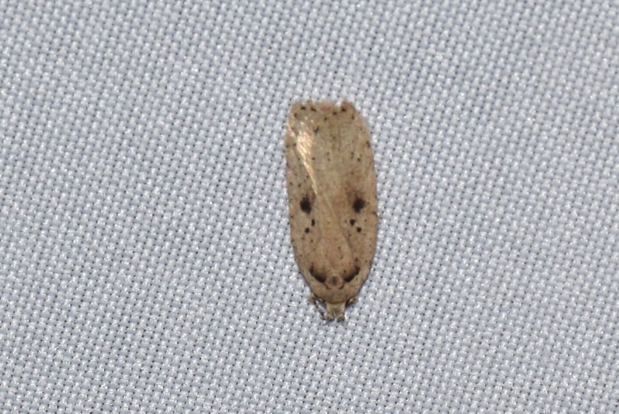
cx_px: 310
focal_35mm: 210
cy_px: 207
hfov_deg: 9.8
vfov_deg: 6.6
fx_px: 3614
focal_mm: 140
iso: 100
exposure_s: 1/160
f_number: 13
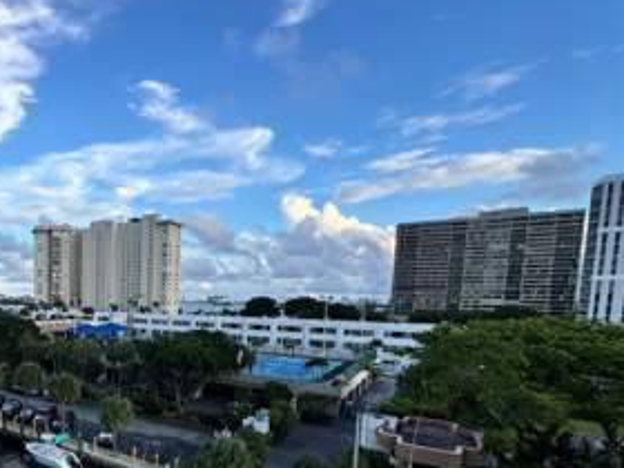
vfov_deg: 54.7
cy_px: 339
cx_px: 91
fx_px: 433
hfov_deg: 62.8
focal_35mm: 24
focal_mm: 2.22
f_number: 2.2
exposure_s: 1/386
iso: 40
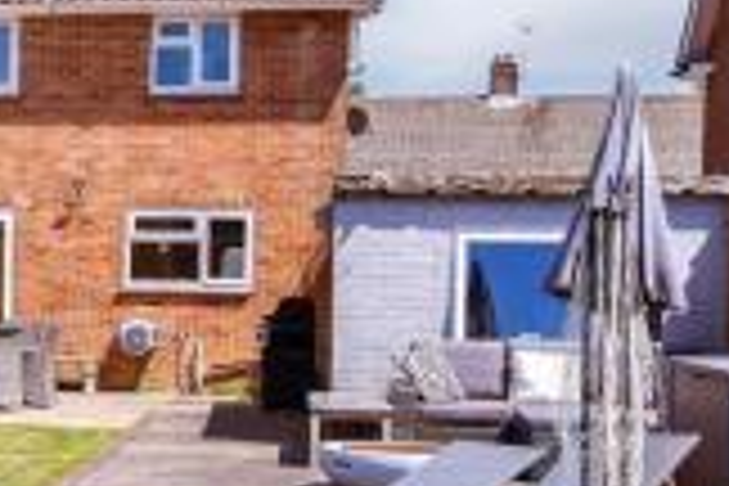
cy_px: 326
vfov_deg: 15.5
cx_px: -162
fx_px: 1782
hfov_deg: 21.4
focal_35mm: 88
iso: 200
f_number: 8
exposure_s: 1/800
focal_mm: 20
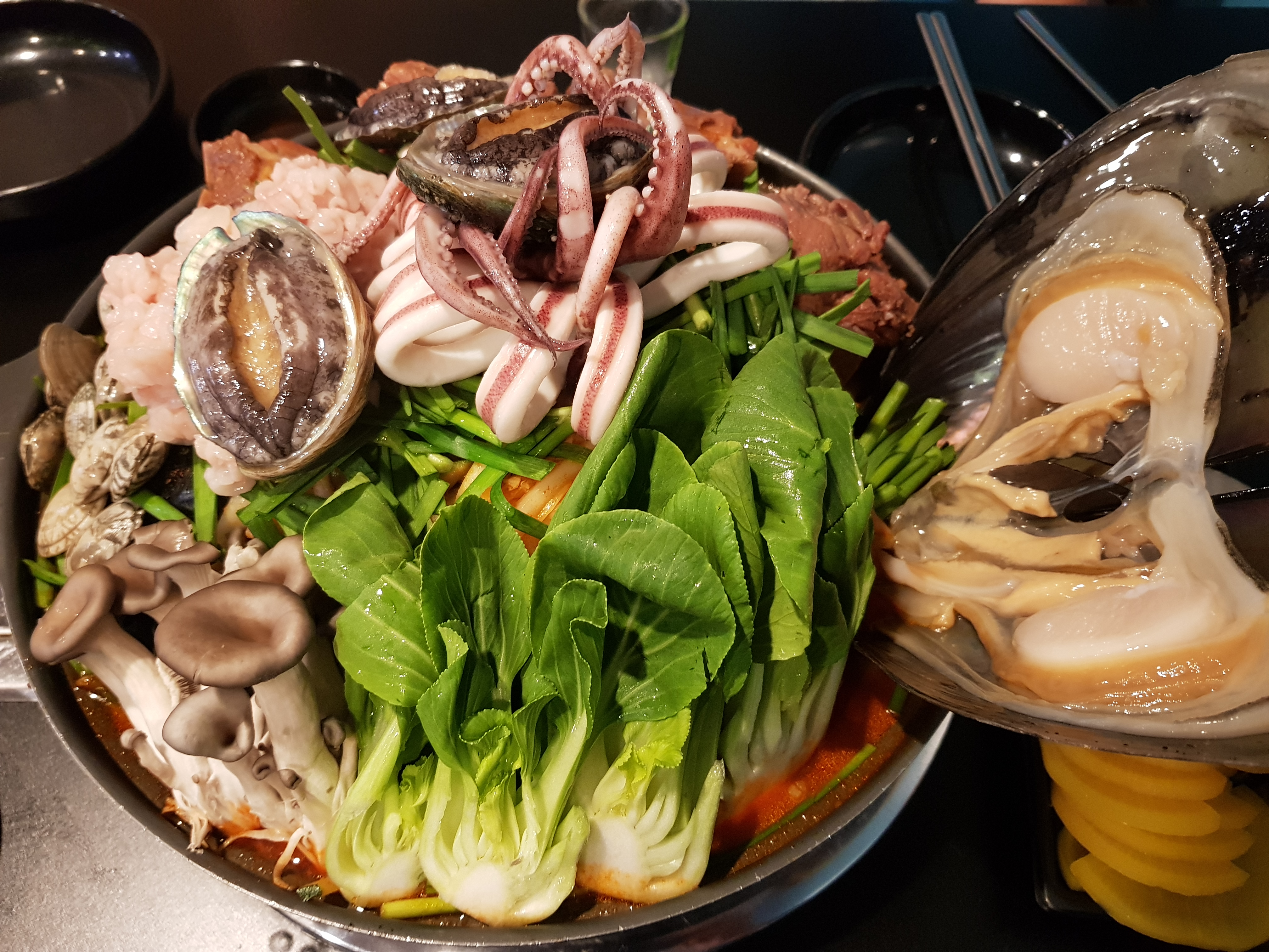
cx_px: 634
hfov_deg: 67.3
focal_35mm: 26
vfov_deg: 53.1
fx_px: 953
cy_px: 476
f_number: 1.7
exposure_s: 1/20
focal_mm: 4.2
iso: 250
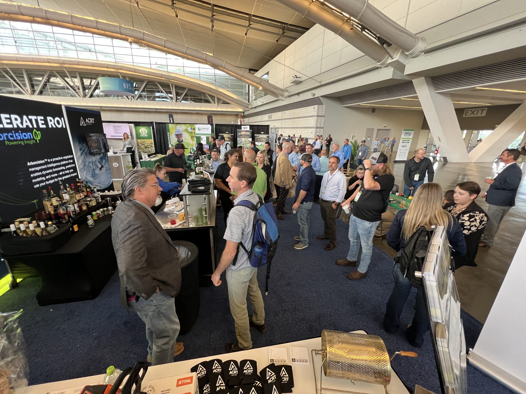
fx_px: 198
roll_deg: -1.7
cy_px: 197
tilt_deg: -16.6
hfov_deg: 106.2
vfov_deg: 89.9
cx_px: 263
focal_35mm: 13
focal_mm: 1.57
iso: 250
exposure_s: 1/74
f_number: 1.8
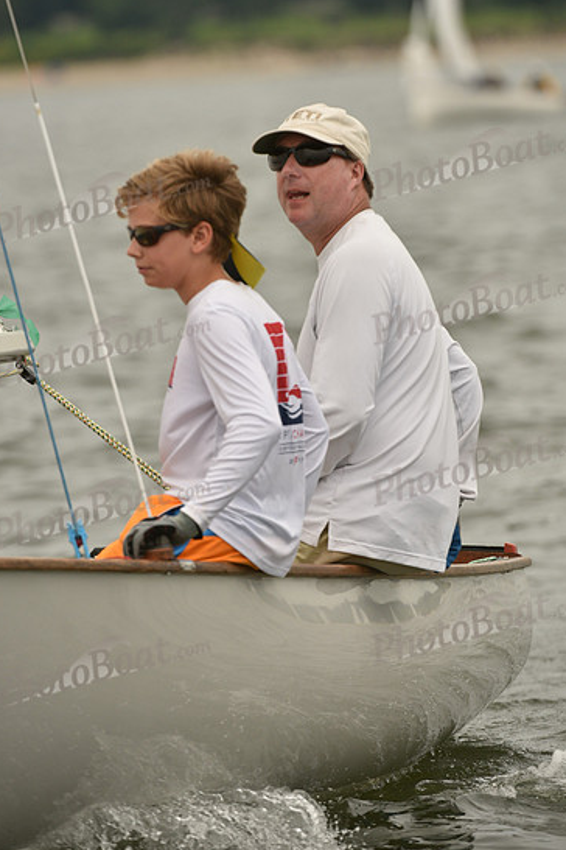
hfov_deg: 3.4
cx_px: 292
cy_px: 408
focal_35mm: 404
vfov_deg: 5.1
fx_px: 9527
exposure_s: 1/1250
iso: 320
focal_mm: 380
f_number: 6.3
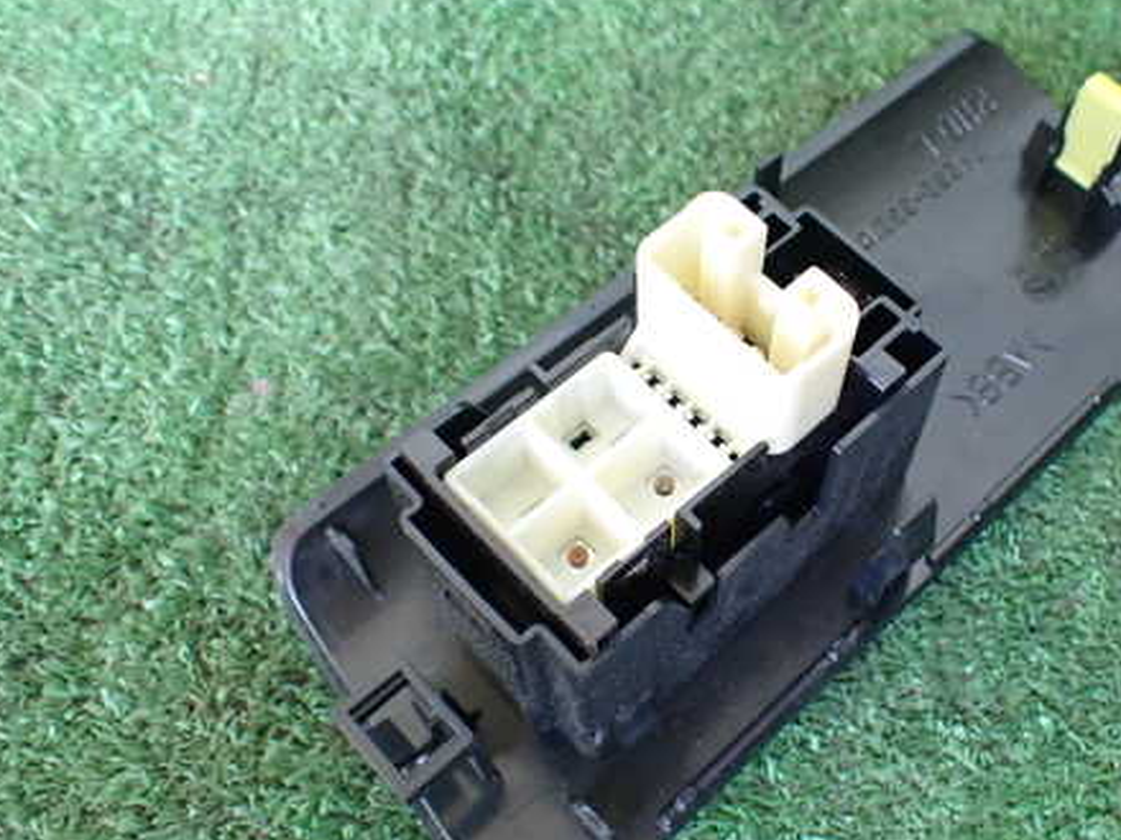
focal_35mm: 41
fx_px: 1327
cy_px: 439
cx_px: 748
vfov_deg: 35.1
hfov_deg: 45.1
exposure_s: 1/100
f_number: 2.3
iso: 800
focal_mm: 5.4
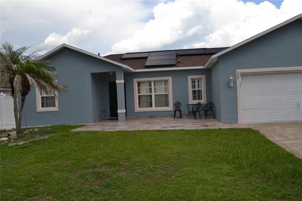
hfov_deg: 61.9
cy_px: 100
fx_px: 252
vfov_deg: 43.6
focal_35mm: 30
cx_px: 151
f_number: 9
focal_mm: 20
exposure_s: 1/200
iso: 100
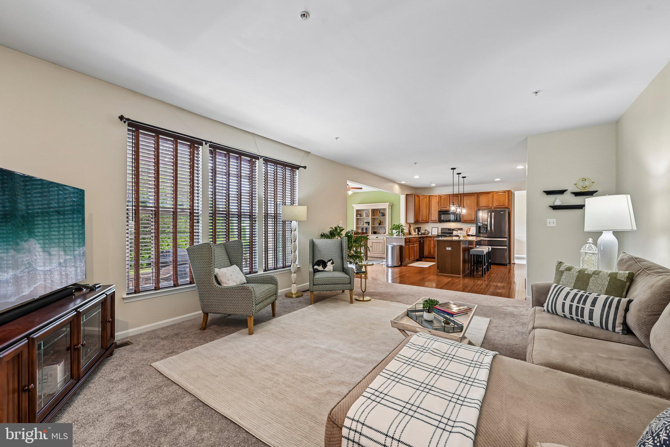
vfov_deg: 81.2
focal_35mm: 14
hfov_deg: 104.3
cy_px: 224
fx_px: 261
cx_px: 335
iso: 400
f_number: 8
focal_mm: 14
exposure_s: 1/15
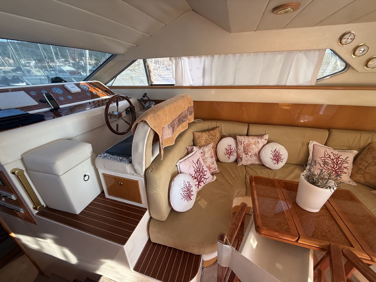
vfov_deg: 85.7
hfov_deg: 102.1
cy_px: 141
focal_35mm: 14
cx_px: 188
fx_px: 152
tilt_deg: -25.7
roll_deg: +1.5
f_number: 2.2
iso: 100
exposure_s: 1/99
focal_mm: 2.22
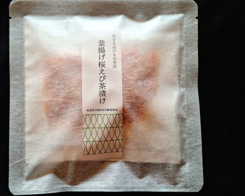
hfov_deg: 60.0
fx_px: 210
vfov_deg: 50.0
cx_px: 100
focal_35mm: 29
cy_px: 93
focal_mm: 5.54
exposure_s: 1/33
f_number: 1.8
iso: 250
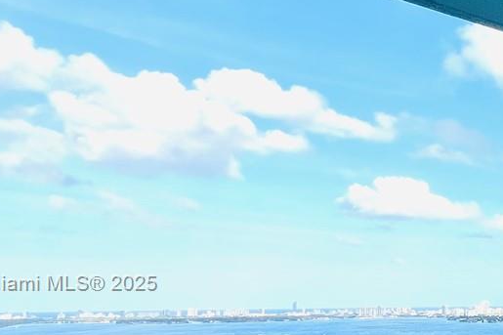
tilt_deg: +1.9
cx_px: 625
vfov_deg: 30.8
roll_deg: +0.5
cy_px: 284
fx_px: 587
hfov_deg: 35.1
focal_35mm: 42
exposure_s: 1/1575
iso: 32
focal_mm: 1.57
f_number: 1.8
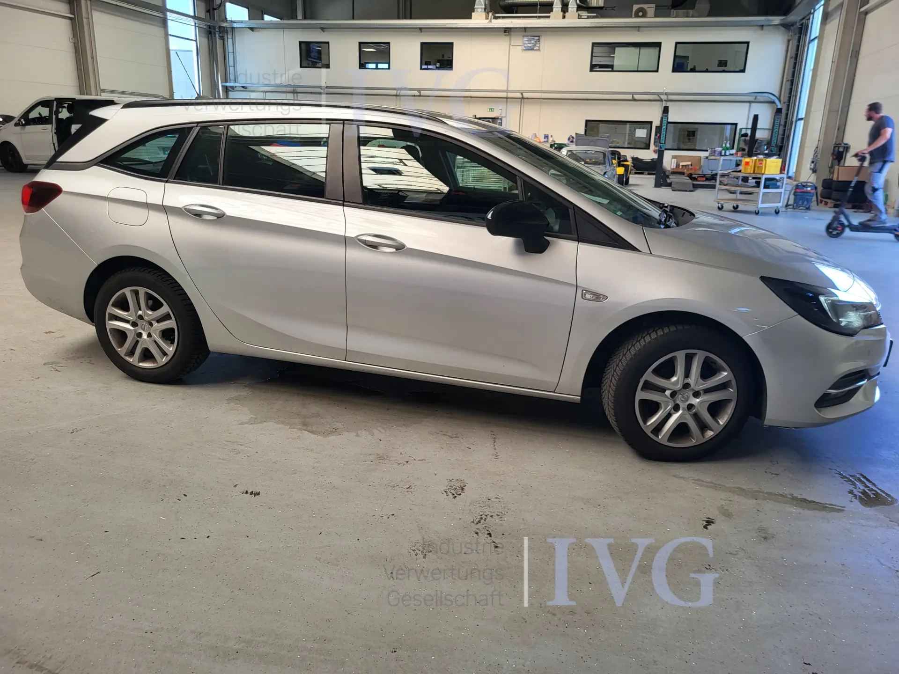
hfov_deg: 67.3
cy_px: 337
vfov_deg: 53.1
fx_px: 675
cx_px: 450
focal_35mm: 26
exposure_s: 1/119
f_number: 1.8
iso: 40
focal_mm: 5.4
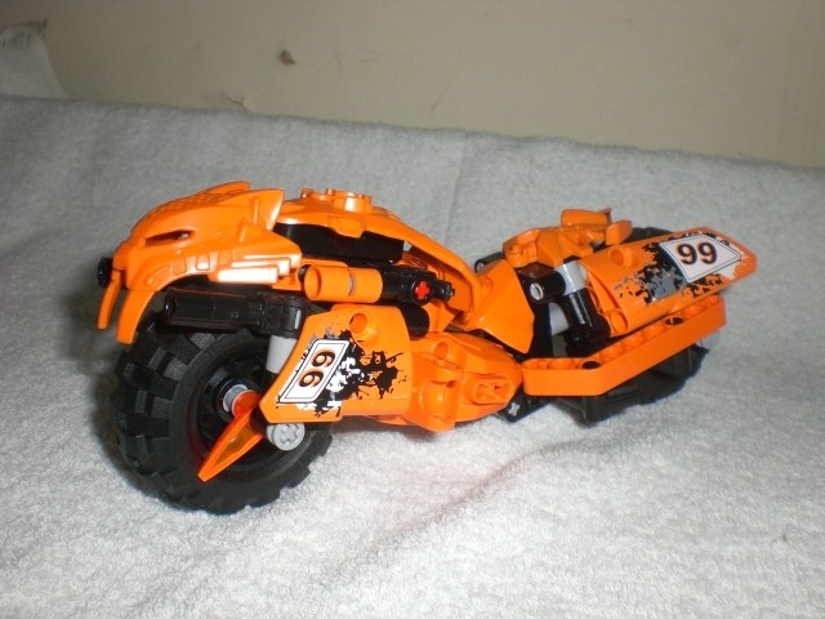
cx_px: 412
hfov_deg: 49.0
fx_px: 906
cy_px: 310
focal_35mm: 38
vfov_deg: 37.7
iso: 50
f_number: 4.4
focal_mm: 6.3
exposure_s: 1/60
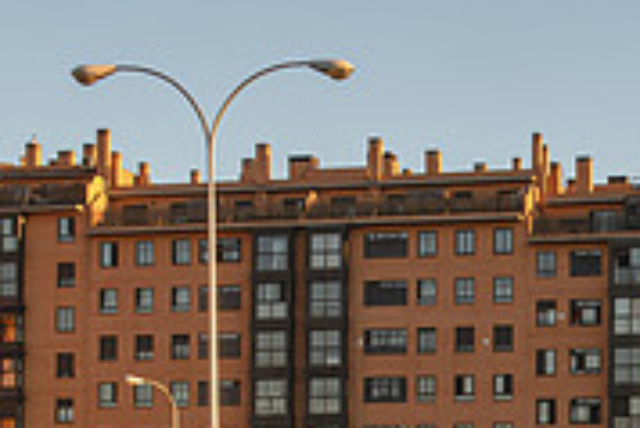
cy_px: 538
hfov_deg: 18.0
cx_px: 640
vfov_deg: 12.0
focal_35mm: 111
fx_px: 1975
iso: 80
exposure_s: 1/13
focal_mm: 34
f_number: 16
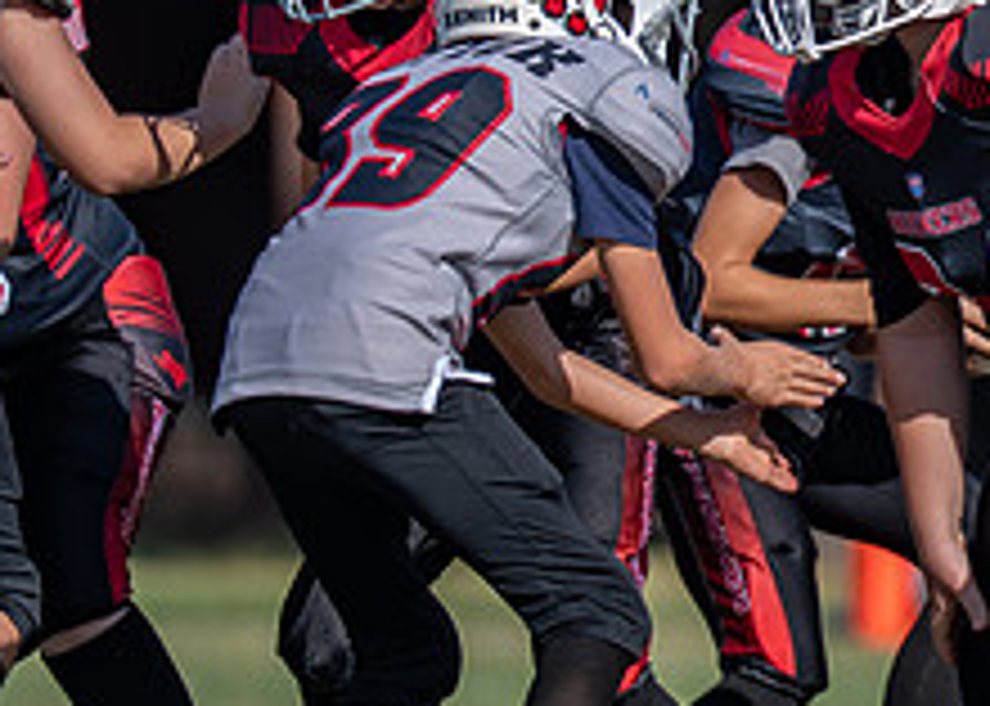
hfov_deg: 1.9
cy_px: 191
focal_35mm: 1038
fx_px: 29176
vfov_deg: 1.4
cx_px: 1745
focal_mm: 200
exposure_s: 1/2500
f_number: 2.8
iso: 100
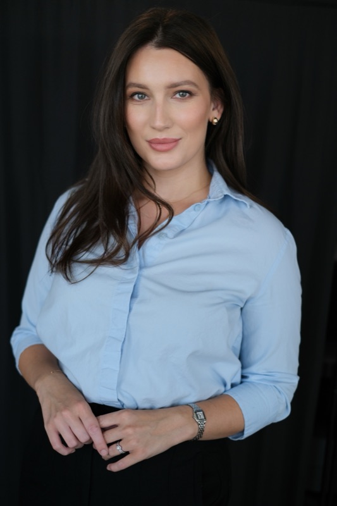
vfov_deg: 37.5
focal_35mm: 53
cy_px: 253
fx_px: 744
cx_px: 168
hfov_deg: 25.5
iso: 320
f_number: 1.8
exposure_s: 1/160
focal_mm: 35
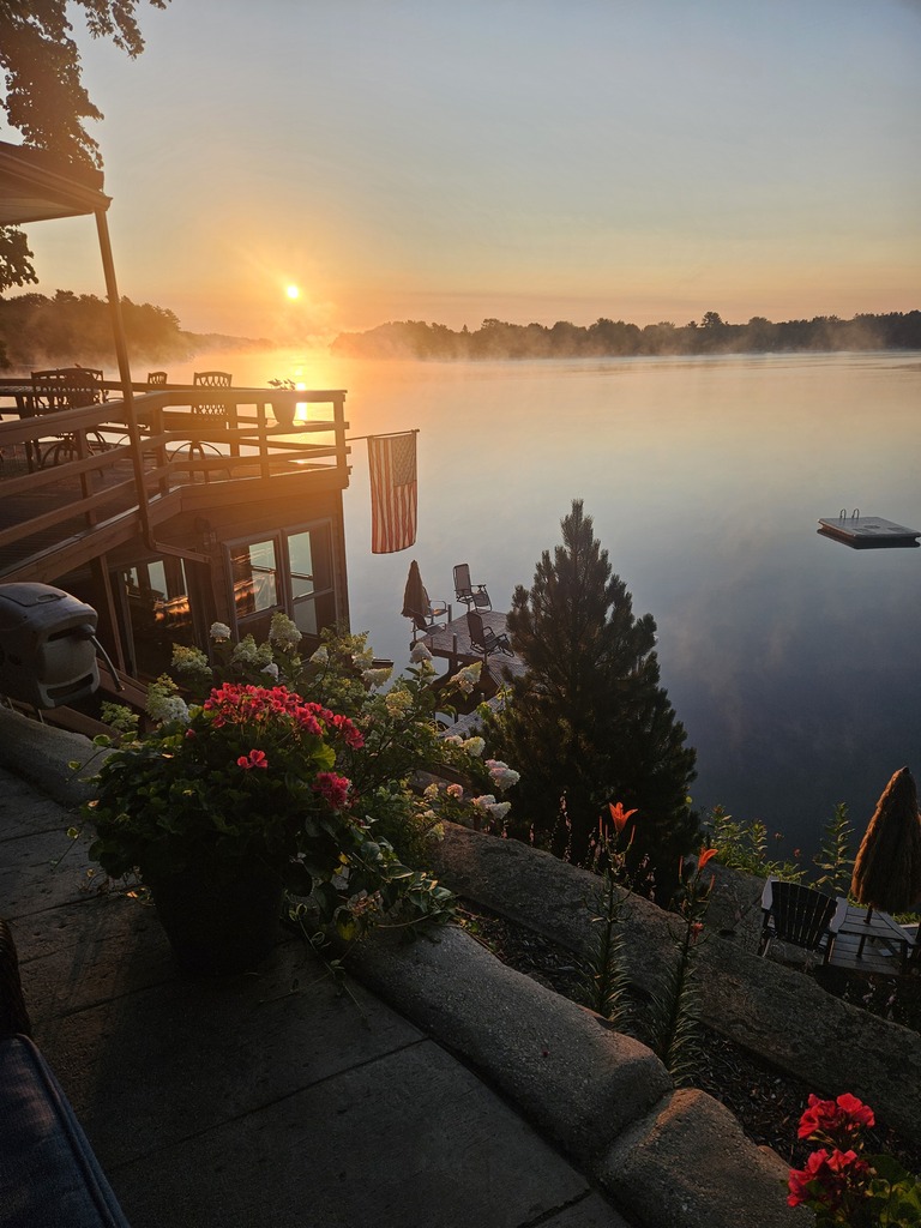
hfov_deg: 58.9
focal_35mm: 23
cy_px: 614
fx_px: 816
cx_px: 460
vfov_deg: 73.9
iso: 25
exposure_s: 1/1105
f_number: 1.8
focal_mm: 5.4
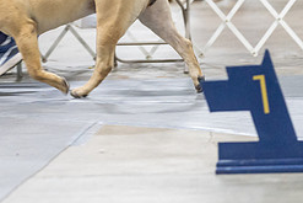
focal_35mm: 348
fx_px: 2931
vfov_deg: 3.9
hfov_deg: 5.9
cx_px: 22
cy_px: -30
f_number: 2.8
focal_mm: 148
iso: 2500
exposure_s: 1/160
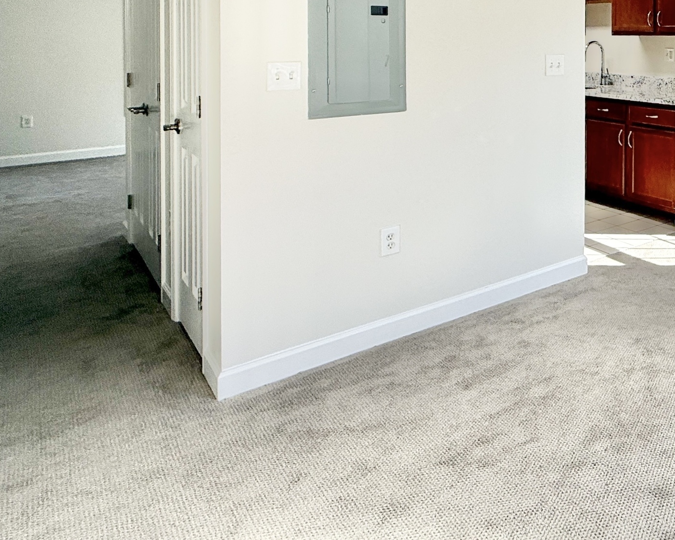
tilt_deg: -1.0
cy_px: 44
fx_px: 599
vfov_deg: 43.8
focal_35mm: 30
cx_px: 716
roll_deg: +1.7
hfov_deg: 46.1
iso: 50
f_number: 2.2
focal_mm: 2.22
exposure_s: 1/193
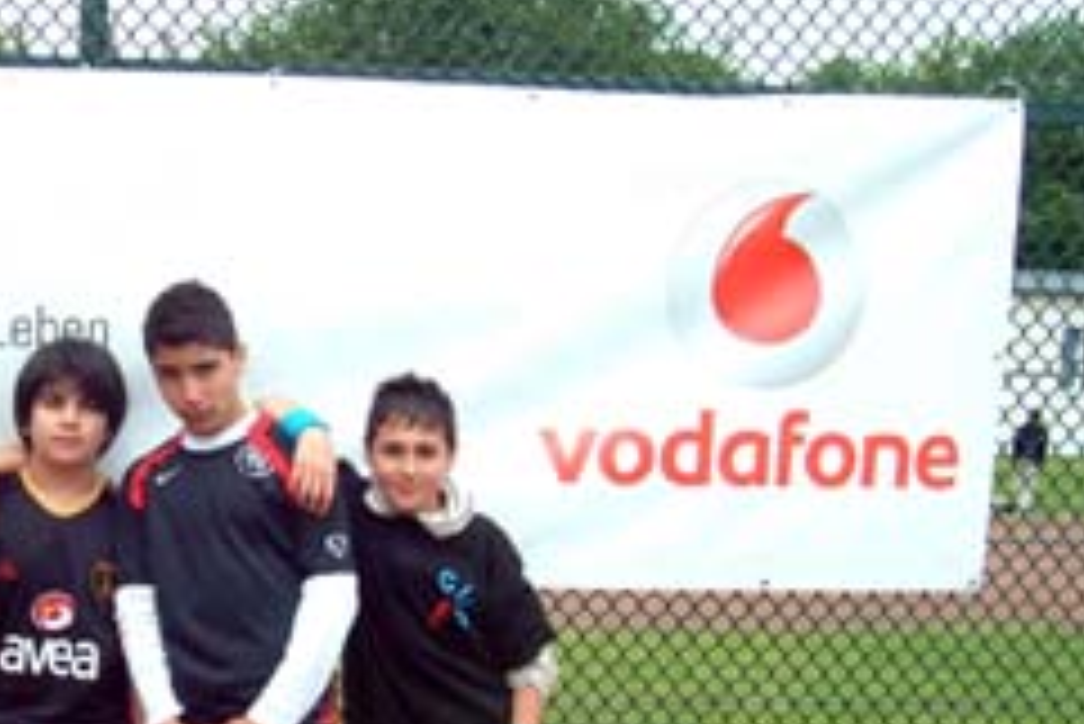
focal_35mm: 56
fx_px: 1687
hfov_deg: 33.9
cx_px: 130
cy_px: 643
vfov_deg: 23.6
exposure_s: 1/250
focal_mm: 20
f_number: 8
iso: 400
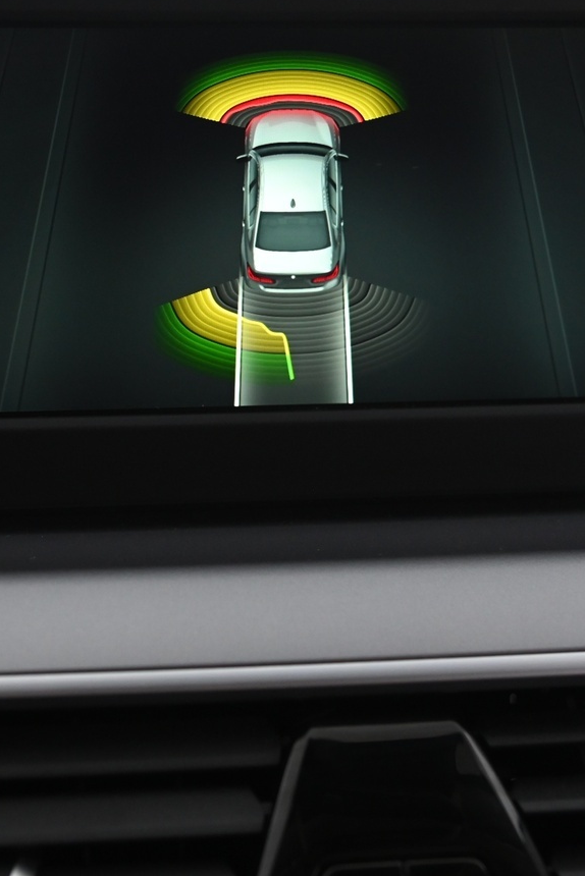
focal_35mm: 83
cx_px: 214
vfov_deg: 24.5
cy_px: 466
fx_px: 2021
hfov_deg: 16.4
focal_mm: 44
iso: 2000
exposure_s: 1/30
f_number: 4
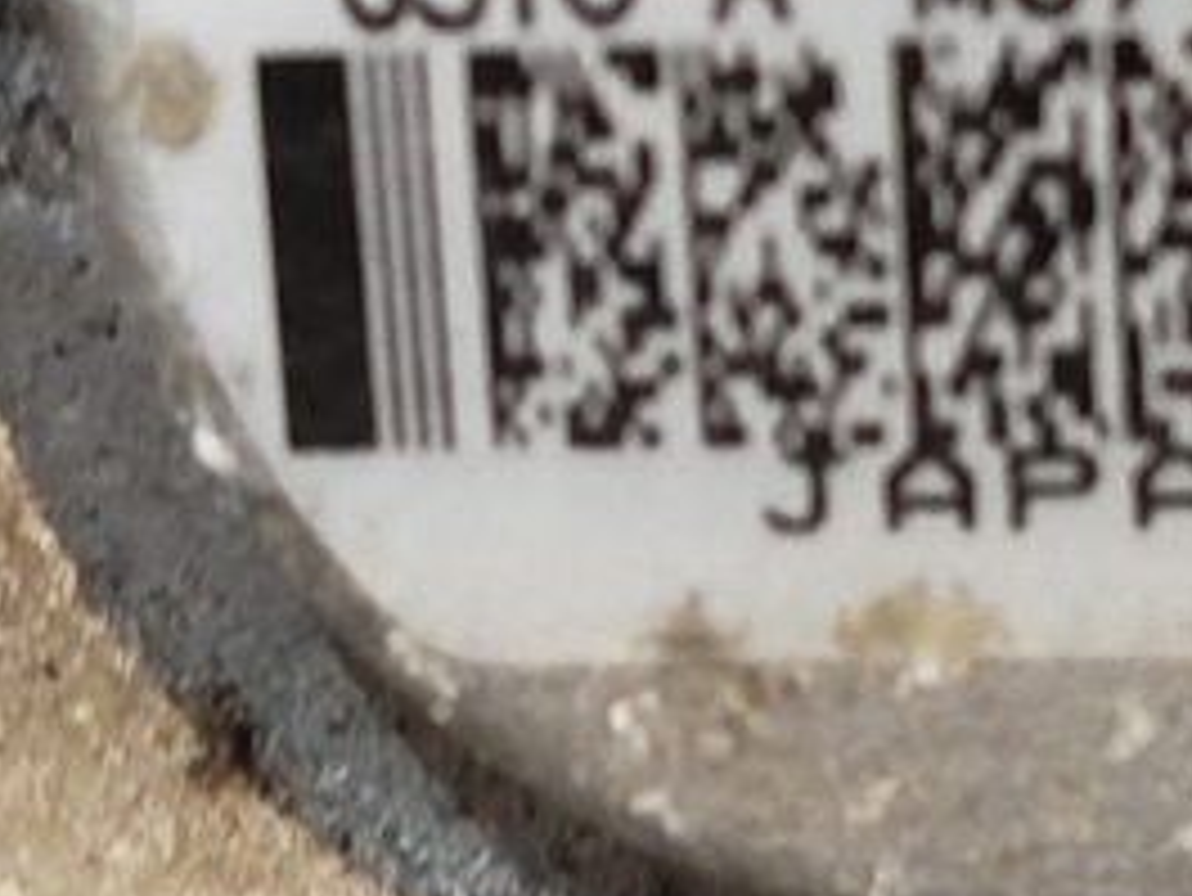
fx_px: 5994
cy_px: 81
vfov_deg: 8.5
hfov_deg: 11.4
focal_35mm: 174
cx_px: 715
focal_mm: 5.31
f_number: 1.7
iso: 800
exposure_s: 1/20
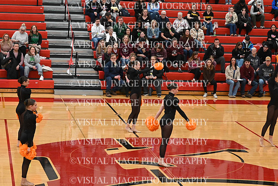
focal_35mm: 105
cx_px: 139
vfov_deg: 13.0
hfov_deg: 19.5
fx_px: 811
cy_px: 93
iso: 8000
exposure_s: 1/400
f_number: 4
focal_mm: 70
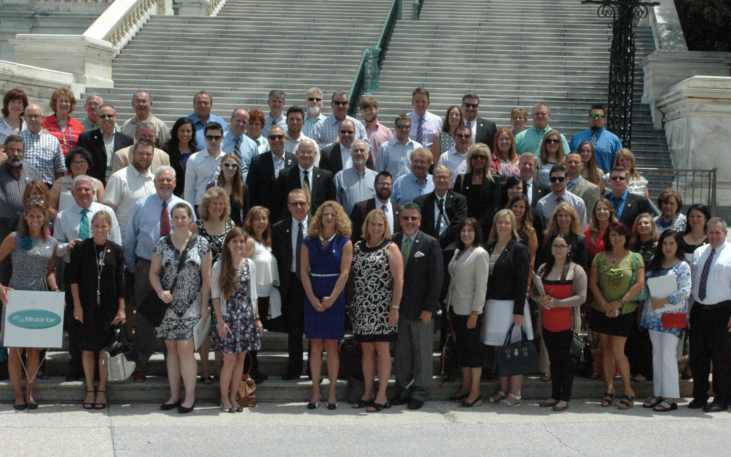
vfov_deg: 20.4
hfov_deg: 32.1
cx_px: 369
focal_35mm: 64
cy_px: 208
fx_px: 1269
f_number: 16
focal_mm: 31
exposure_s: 1/800
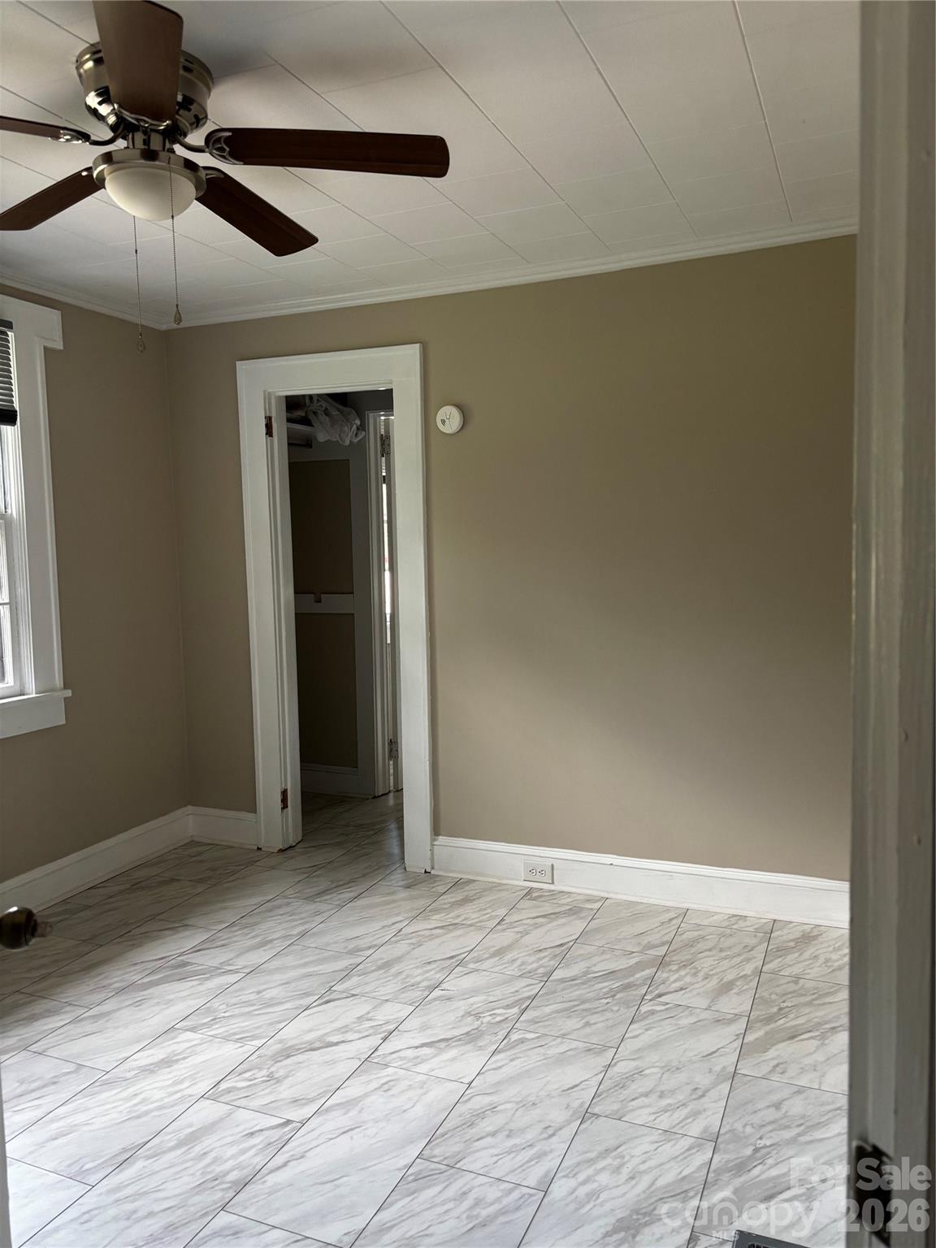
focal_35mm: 26
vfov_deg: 67.3
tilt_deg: -4.9
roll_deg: +0.5
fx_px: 937
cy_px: 624
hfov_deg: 53.1
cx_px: 468
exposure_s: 1/62
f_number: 1.6
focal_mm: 5.96
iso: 125
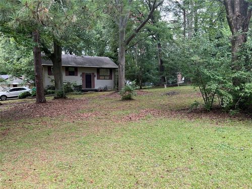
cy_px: 94
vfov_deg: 53.1
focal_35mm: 26
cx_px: 126
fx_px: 189
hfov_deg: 67.3
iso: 50
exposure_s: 1/241
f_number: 1.6
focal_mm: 5.1
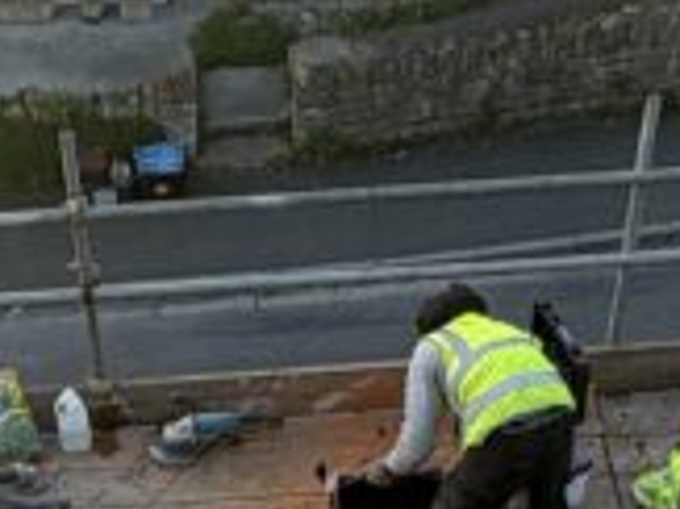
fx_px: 1727
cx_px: 200
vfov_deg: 14.1
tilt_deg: -59.0
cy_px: 1018
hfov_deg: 22.1
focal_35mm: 88
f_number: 2.2
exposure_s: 1/325
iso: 40
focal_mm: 2.22
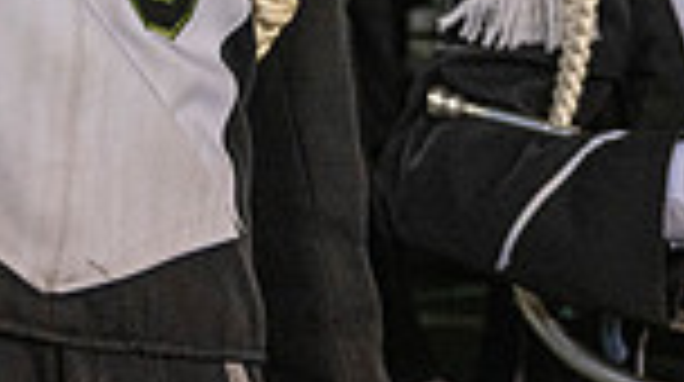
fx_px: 1739
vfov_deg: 11.2
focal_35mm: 96
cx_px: 112
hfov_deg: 21.9
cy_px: -425
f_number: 3.2
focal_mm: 24
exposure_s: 1/500
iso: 2000
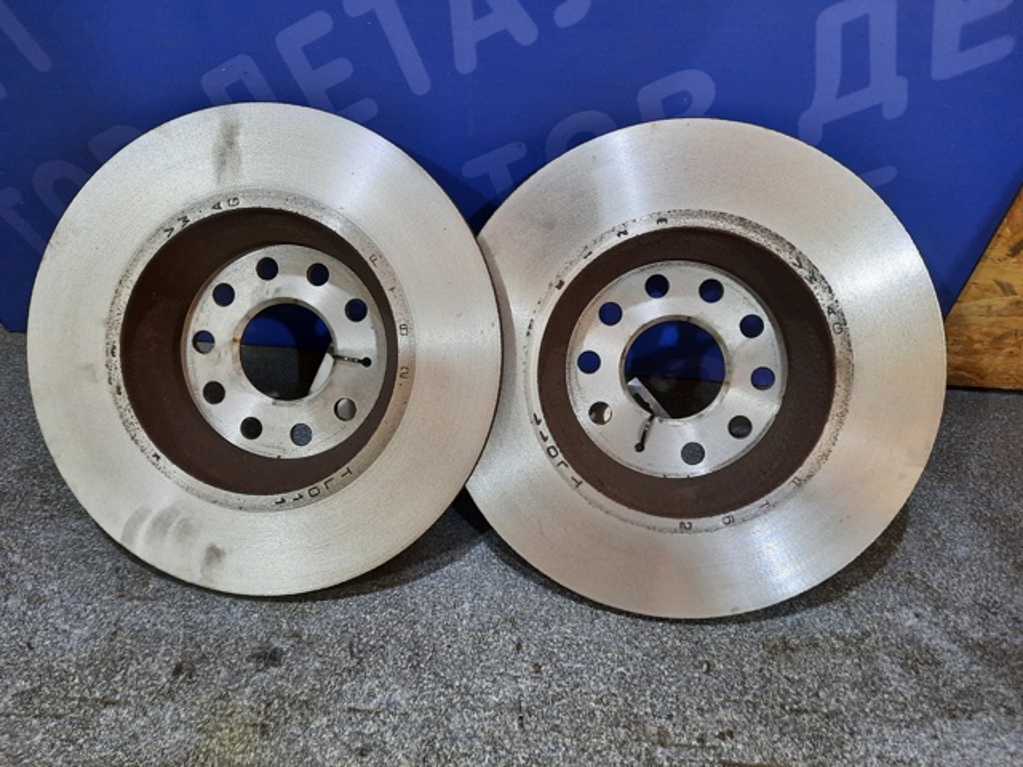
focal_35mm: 25
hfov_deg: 69.4
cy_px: 384
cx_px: 512
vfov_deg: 54.9
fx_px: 739
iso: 320
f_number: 2
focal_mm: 4.6
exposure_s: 1/33
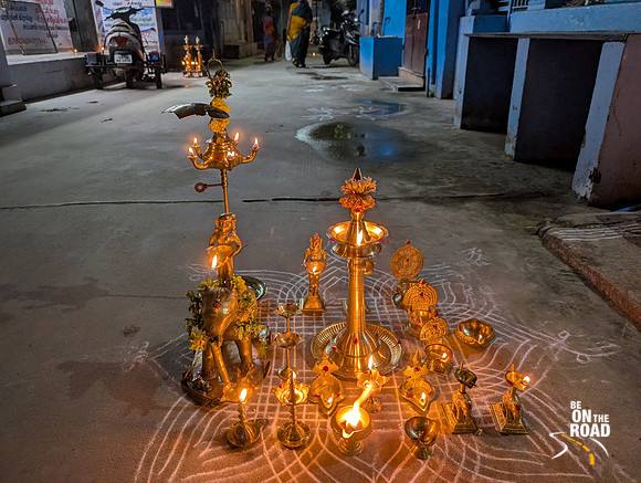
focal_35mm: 24
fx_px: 445
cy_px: 242
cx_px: 320
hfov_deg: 71.5
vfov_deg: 57.0
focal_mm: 6.9
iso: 280
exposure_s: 1/95.2
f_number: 1.68
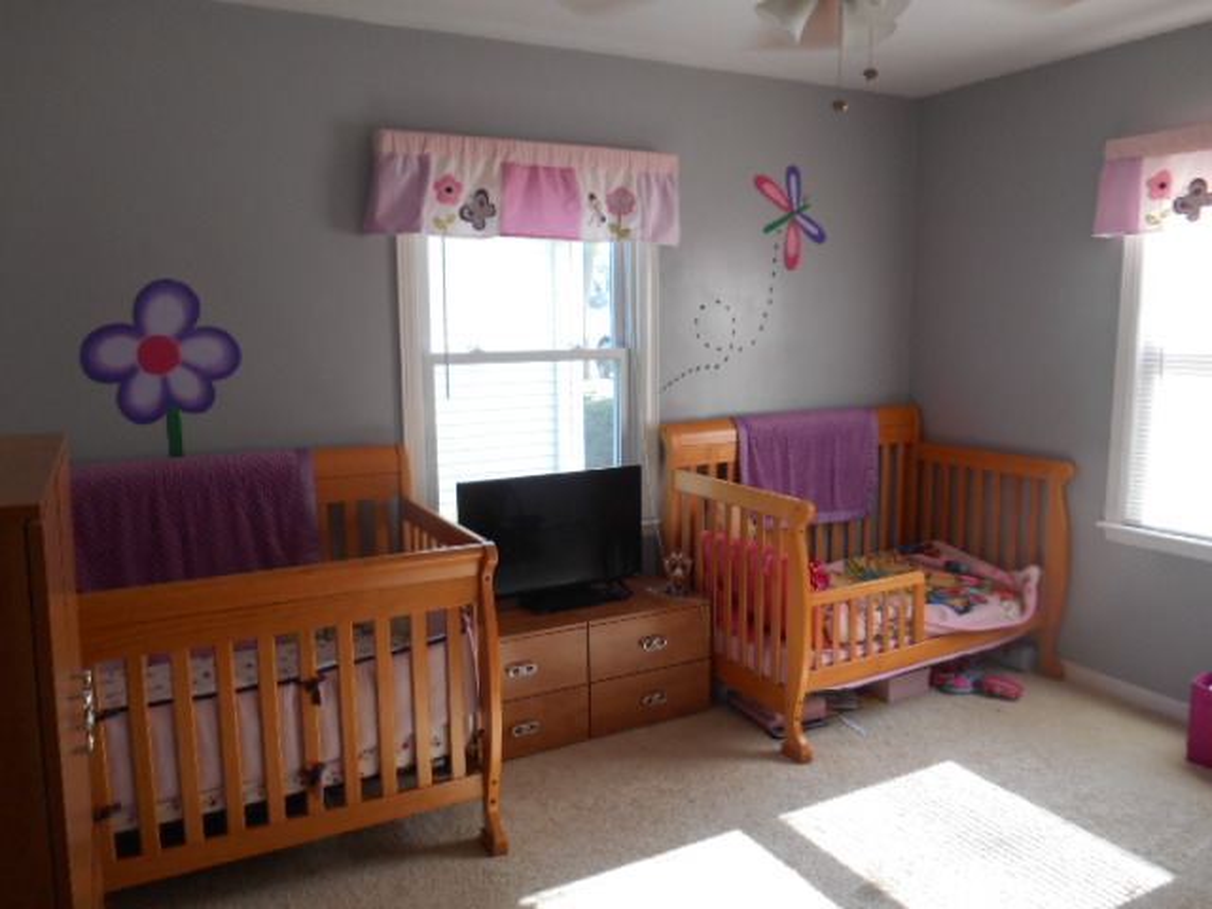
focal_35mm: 26
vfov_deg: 53.1
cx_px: 606
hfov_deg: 67.3
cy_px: 454
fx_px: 910
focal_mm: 4.7
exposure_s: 1/30
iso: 100
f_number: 3.4
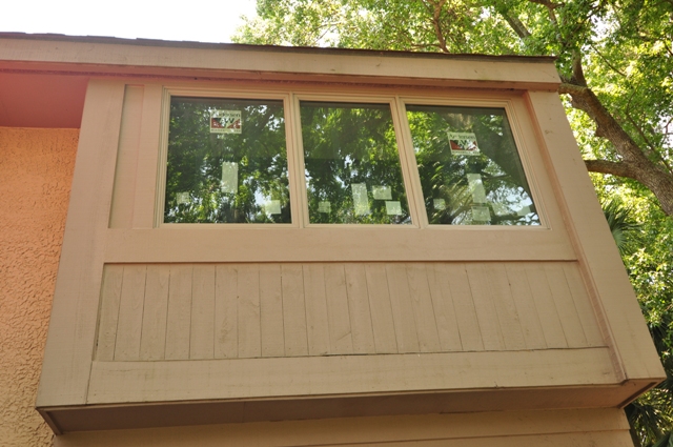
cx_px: 336
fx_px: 672
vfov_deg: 36.8
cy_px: 224
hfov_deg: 53.2
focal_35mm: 36
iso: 200
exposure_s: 1/100
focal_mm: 24
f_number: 6.3
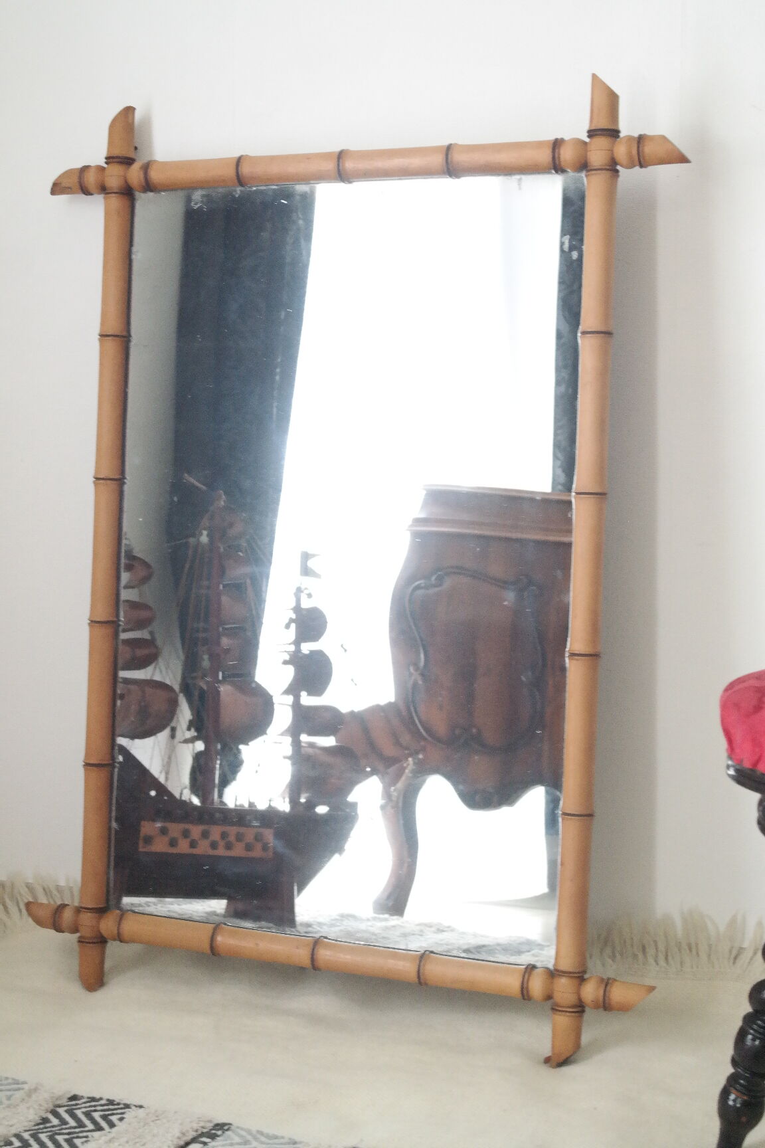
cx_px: 382
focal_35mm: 58
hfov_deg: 23.4
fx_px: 1849
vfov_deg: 34.5
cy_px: 574
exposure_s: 1/50
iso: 3200
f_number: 5.6
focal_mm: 38
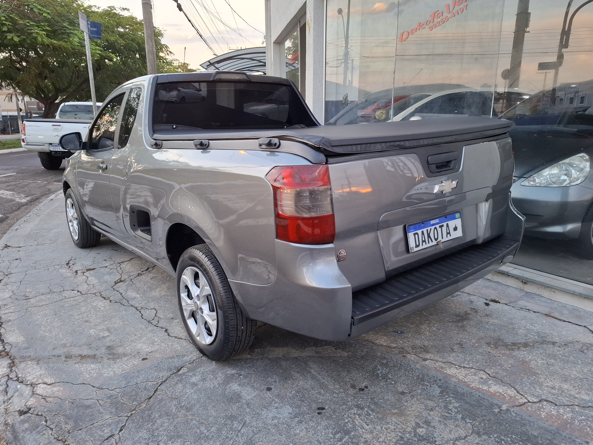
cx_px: 289
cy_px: 223
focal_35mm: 24
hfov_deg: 71.6
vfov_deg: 56.8
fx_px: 411
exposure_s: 1/120
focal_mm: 5.54
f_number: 1.8
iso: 160
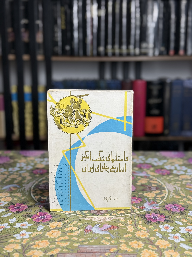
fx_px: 355
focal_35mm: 48
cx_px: 96
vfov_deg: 39.7
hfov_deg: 30.3
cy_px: 128
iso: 50
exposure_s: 1/121
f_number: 1.78
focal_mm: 6.76
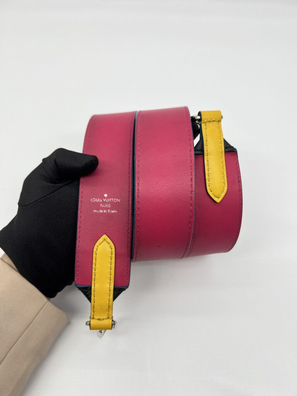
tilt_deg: -61.6
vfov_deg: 67.3
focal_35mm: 26
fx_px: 297
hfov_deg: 53.1
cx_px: 148
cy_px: 198
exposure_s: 1/201
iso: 40
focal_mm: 5.7
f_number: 1.5
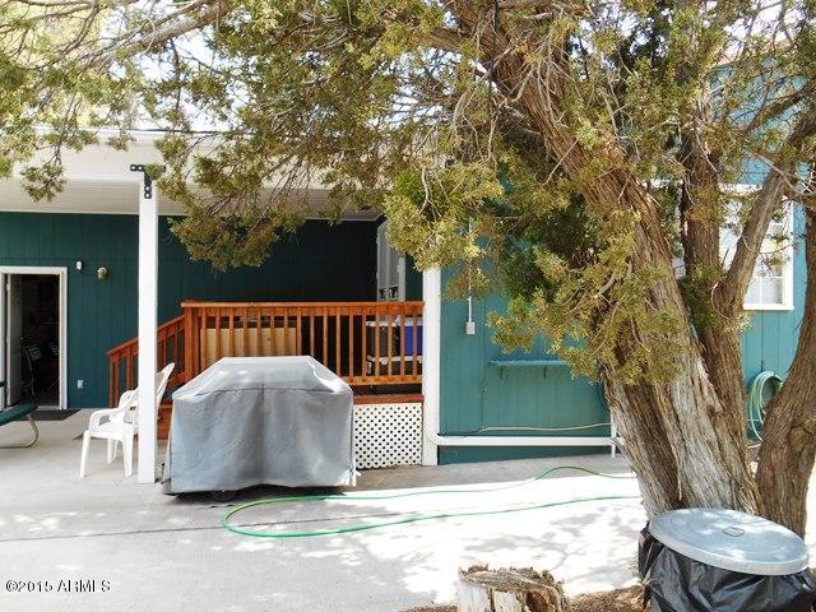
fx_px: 613
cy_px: 306
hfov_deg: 67.3
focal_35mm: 26
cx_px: 408
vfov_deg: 53.1
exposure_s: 1/100
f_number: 3.4
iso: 80
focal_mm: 4.7
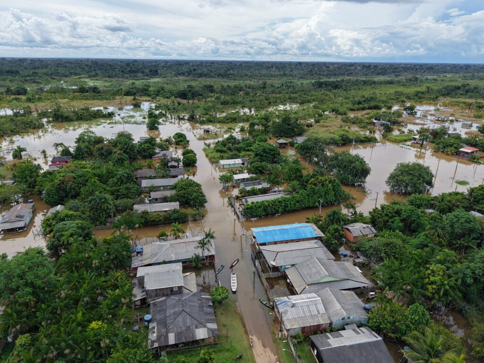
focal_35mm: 24
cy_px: 182
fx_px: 336
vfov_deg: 56.8
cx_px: 242
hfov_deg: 71.6
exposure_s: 1/4000
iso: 280
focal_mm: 8.67
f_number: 1.8
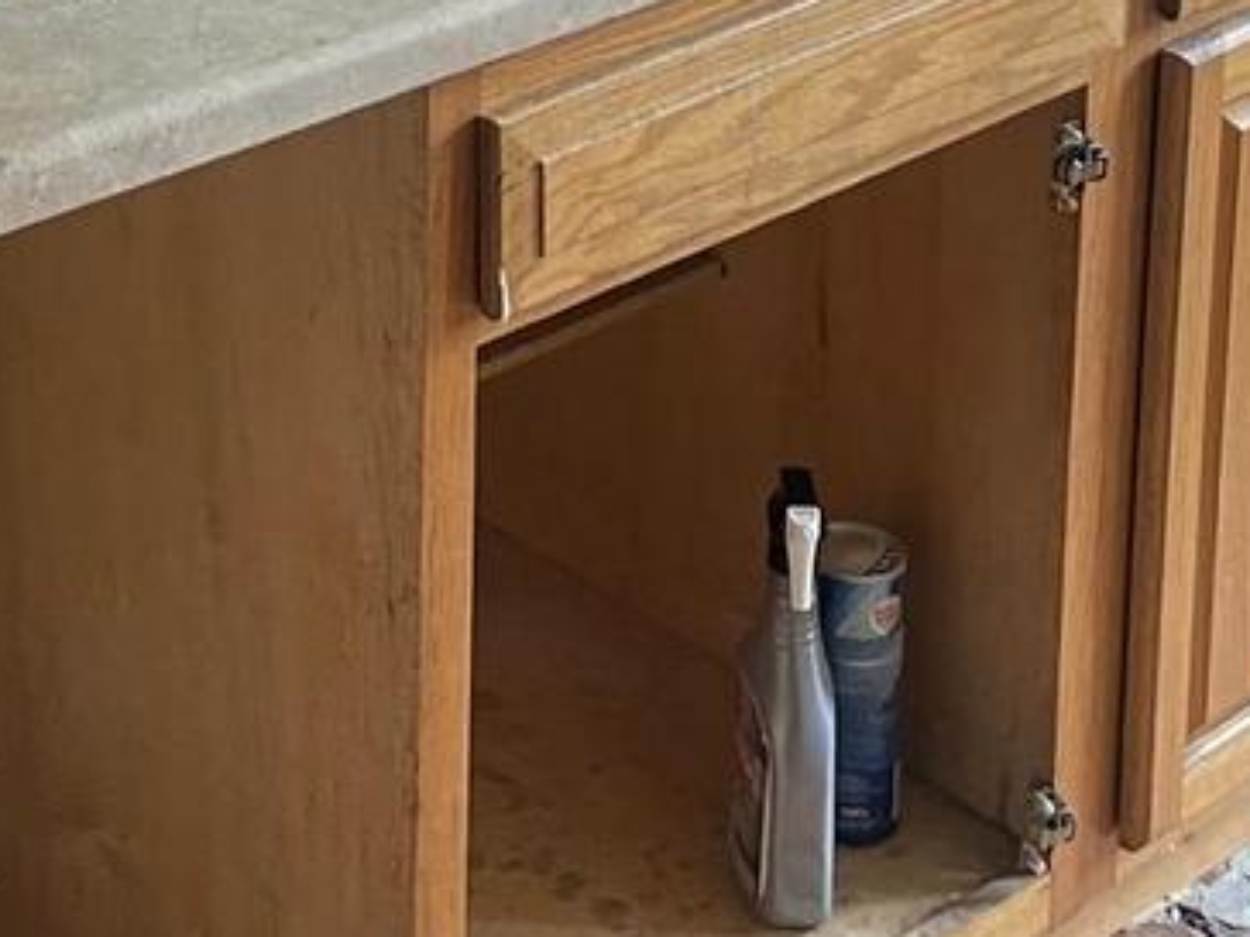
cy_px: -745
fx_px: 3575
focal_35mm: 99
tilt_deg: -10.9
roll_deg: +0.4
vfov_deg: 13.4
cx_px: 144
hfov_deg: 19.5
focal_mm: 5.1
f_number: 1.6
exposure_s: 1/60
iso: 160
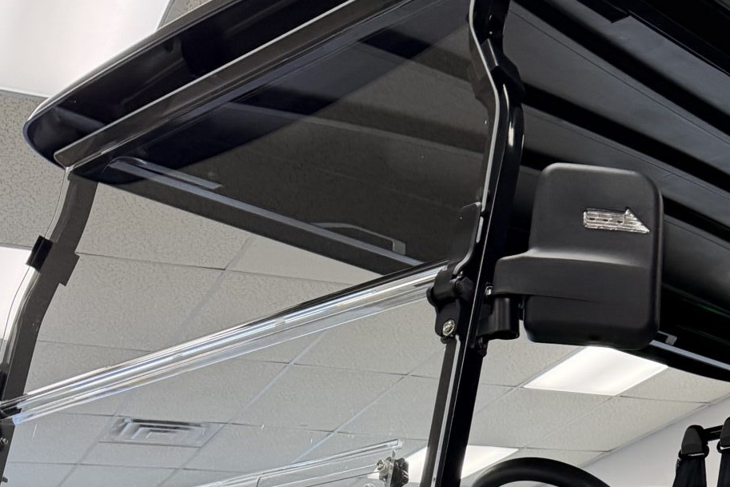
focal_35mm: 70
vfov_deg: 16.5
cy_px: 852
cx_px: 655
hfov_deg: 27.8
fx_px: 1420
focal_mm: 6.76
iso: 250
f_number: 1.78
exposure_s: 1/60
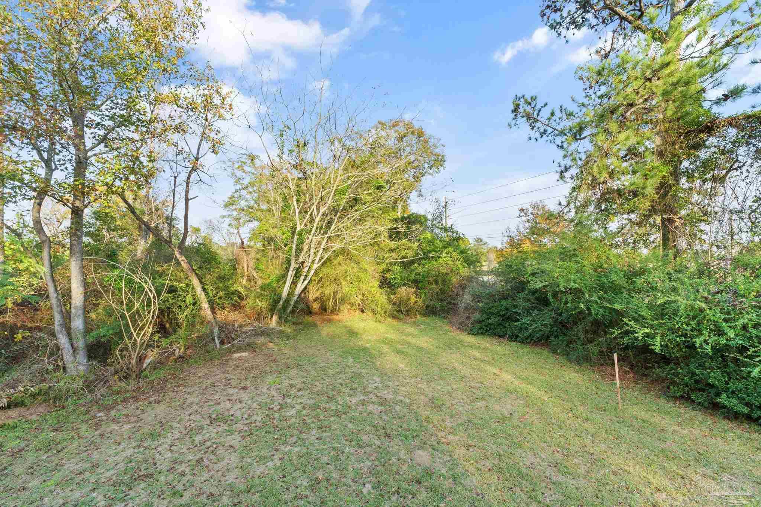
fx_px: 317
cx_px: 380
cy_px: 254
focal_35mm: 15
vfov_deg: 77.3
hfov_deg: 100.4
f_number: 8
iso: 250
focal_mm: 10
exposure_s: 1/60
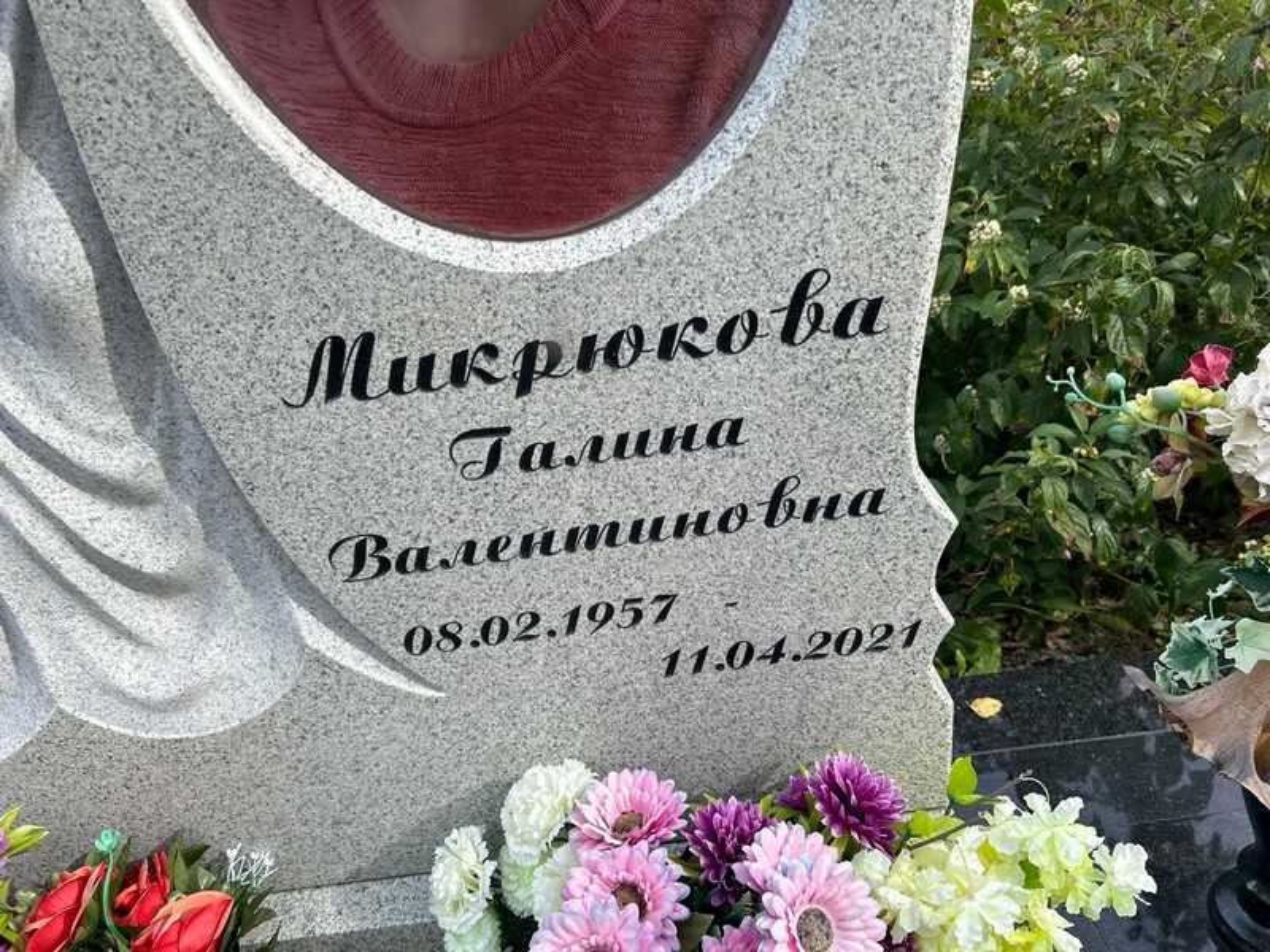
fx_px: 954
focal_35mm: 26
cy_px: 476
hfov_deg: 67.3
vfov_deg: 53.1
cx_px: 635
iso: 50
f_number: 1.5
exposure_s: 1/1135
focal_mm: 5.7
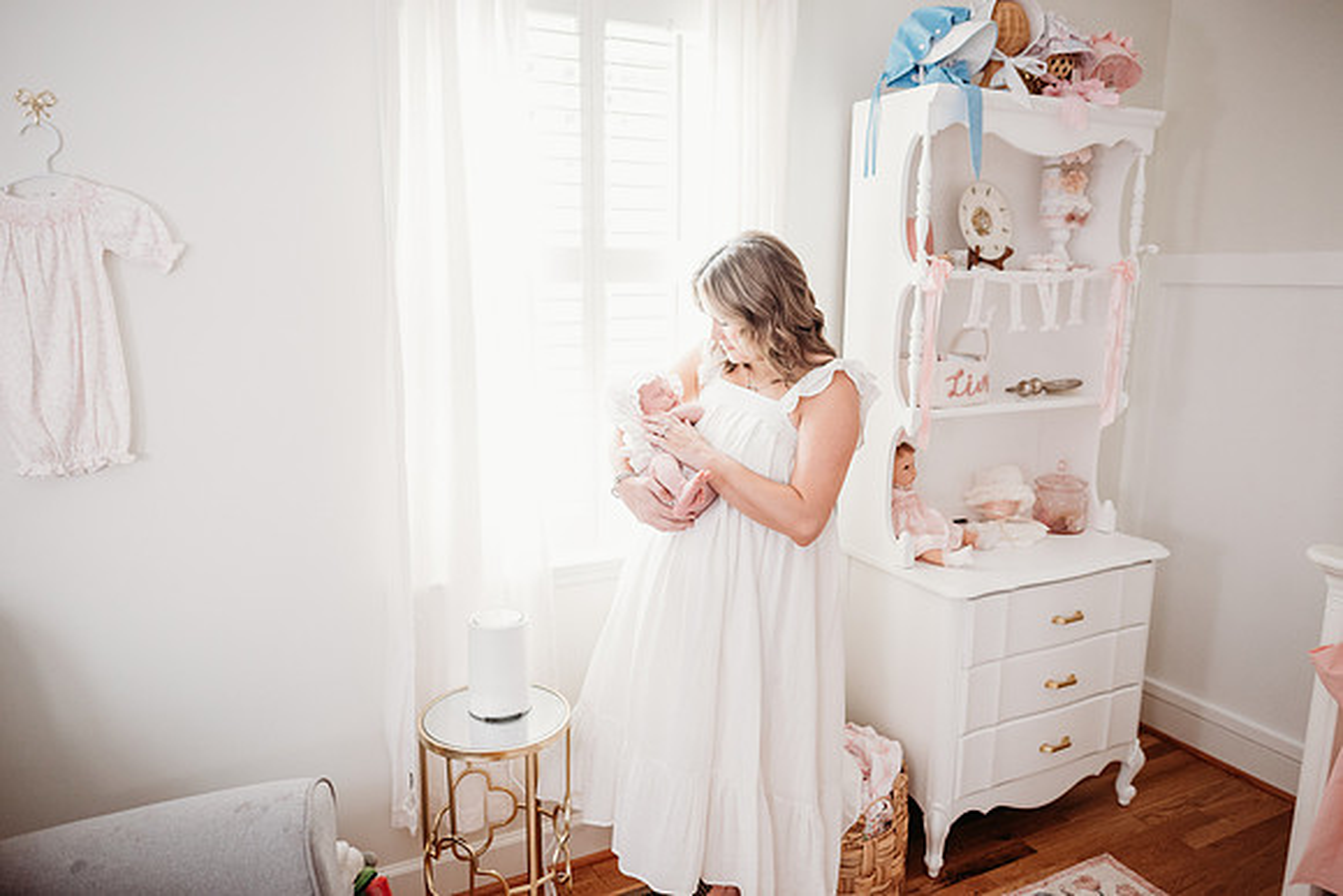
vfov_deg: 53.2
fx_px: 896
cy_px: 448
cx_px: 672
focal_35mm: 24
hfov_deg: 73.7
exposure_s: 1/200
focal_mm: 24
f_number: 2.8
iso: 2000
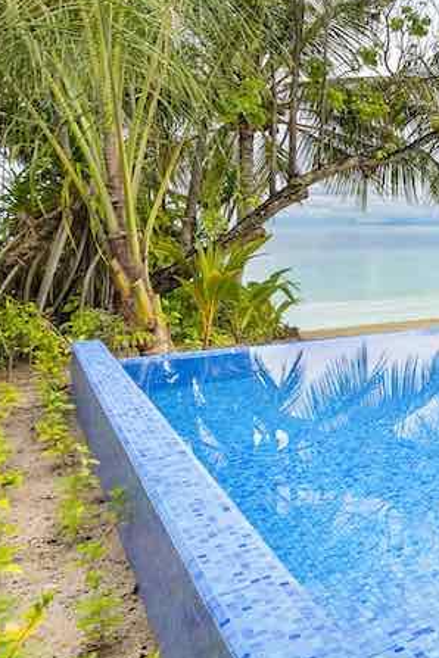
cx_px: 719
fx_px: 695
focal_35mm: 38
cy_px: 238
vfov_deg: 50.1
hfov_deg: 24.0
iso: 100
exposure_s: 1/15
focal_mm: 17
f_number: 8
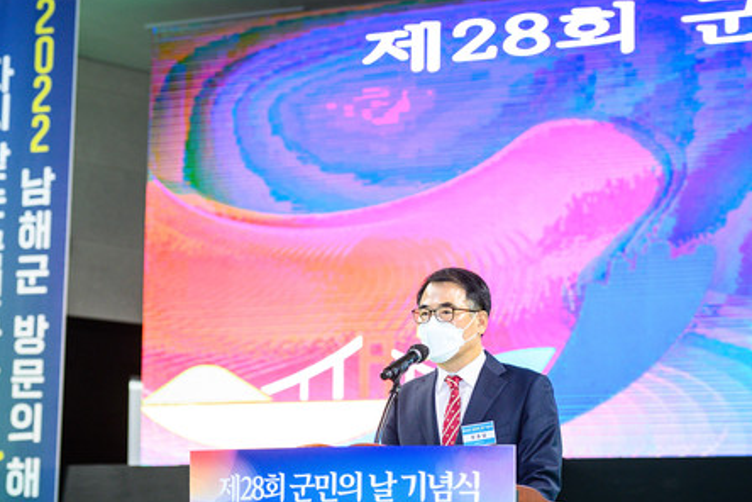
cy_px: 317
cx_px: 368
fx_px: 2047
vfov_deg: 13.9
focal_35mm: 98
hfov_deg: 20.8
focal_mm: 75
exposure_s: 1/200
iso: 2000
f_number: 3.2
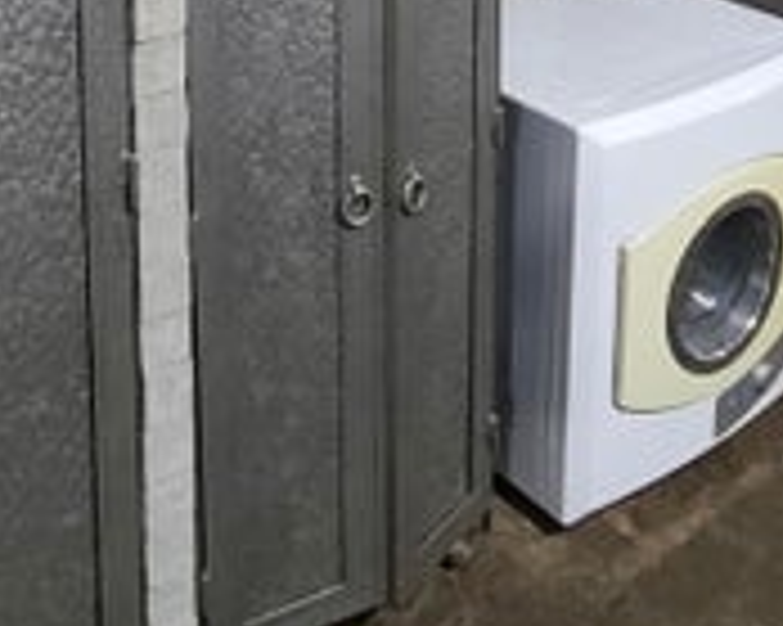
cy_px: -176
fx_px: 1251
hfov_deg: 34.7
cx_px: 351
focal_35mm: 54
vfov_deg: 24.6
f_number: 2.2
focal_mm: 1.67
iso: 800
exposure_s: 1/33.3
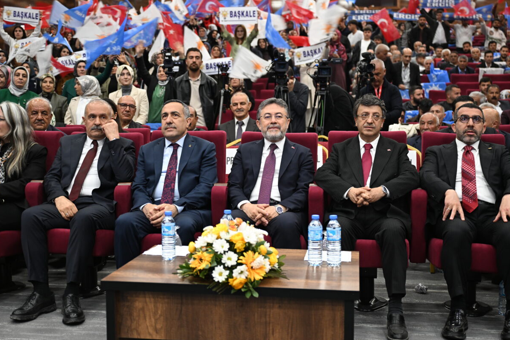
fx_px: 623
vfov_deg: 30.5
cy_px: 171
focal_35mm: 44
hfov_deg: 44.5
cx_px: 262
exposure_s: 1/40
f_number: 2.8
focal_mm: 41
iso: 1600
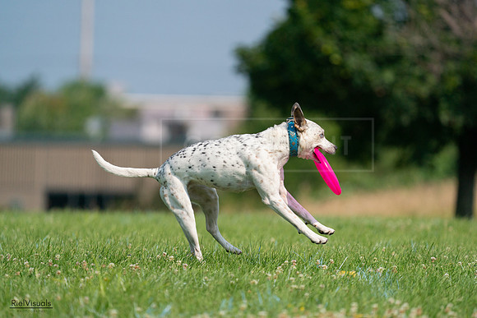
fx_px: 6136
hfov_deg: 4.5
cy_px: 159
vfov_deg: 3.0
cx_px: 238
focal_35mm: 463
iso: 500
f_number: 6.3
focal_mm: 463
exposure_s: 1/4000
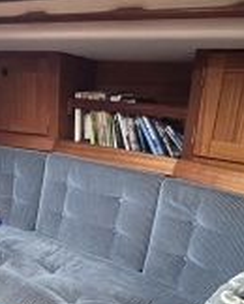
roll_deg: +1.6
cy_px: 236
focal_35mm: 43
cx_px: -2
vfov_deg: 41.3
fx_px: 387
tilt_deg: -23.9
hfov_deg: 32.1
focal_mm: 1.57
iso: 800
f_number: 1.8
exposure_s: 1/50
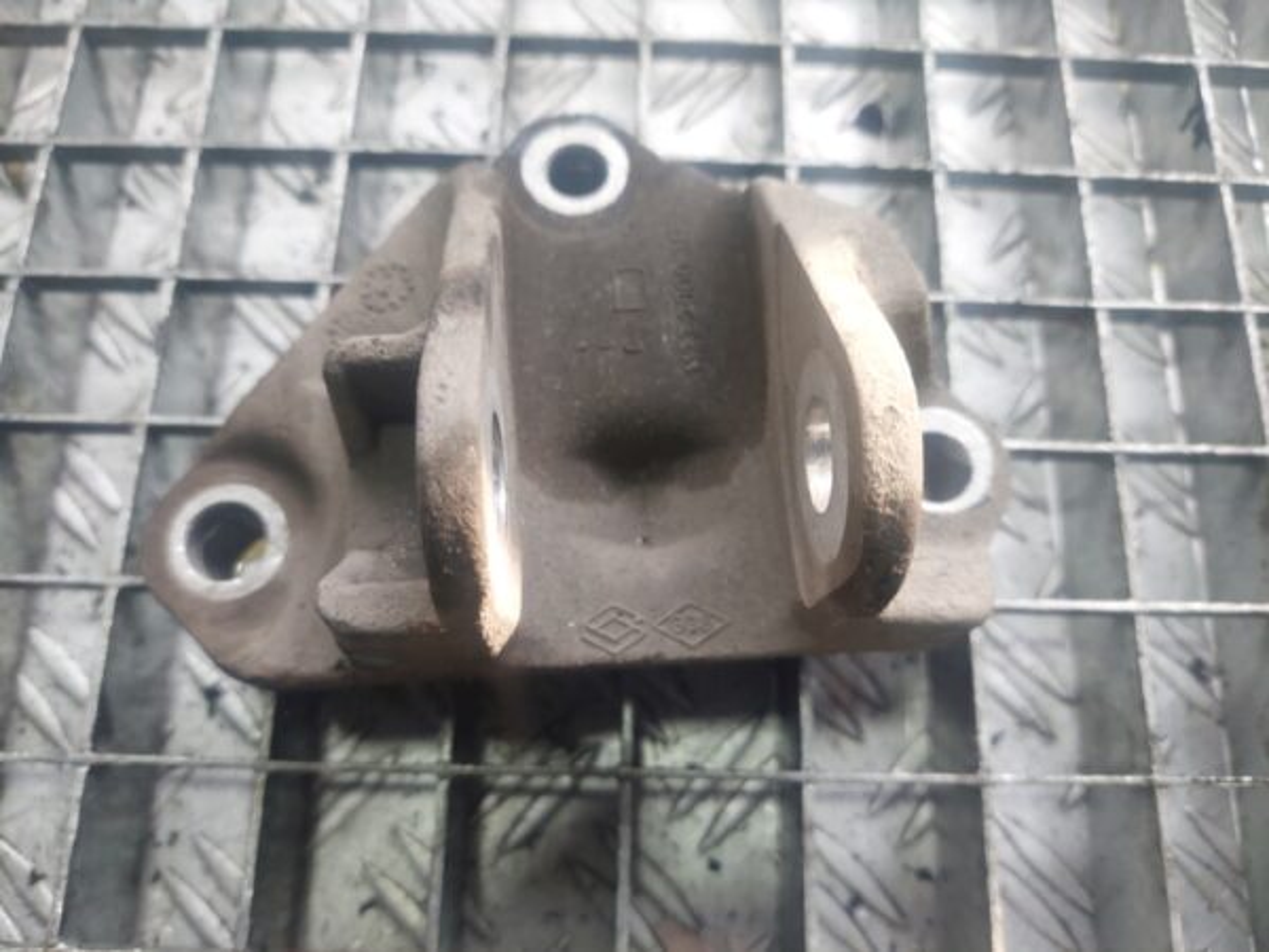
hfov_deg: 69.4
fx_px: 916
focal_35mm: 25
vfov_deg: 54.9
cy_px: 476
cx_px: 634
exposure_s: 1/100
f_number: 1.8
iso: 125
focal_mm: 5.23
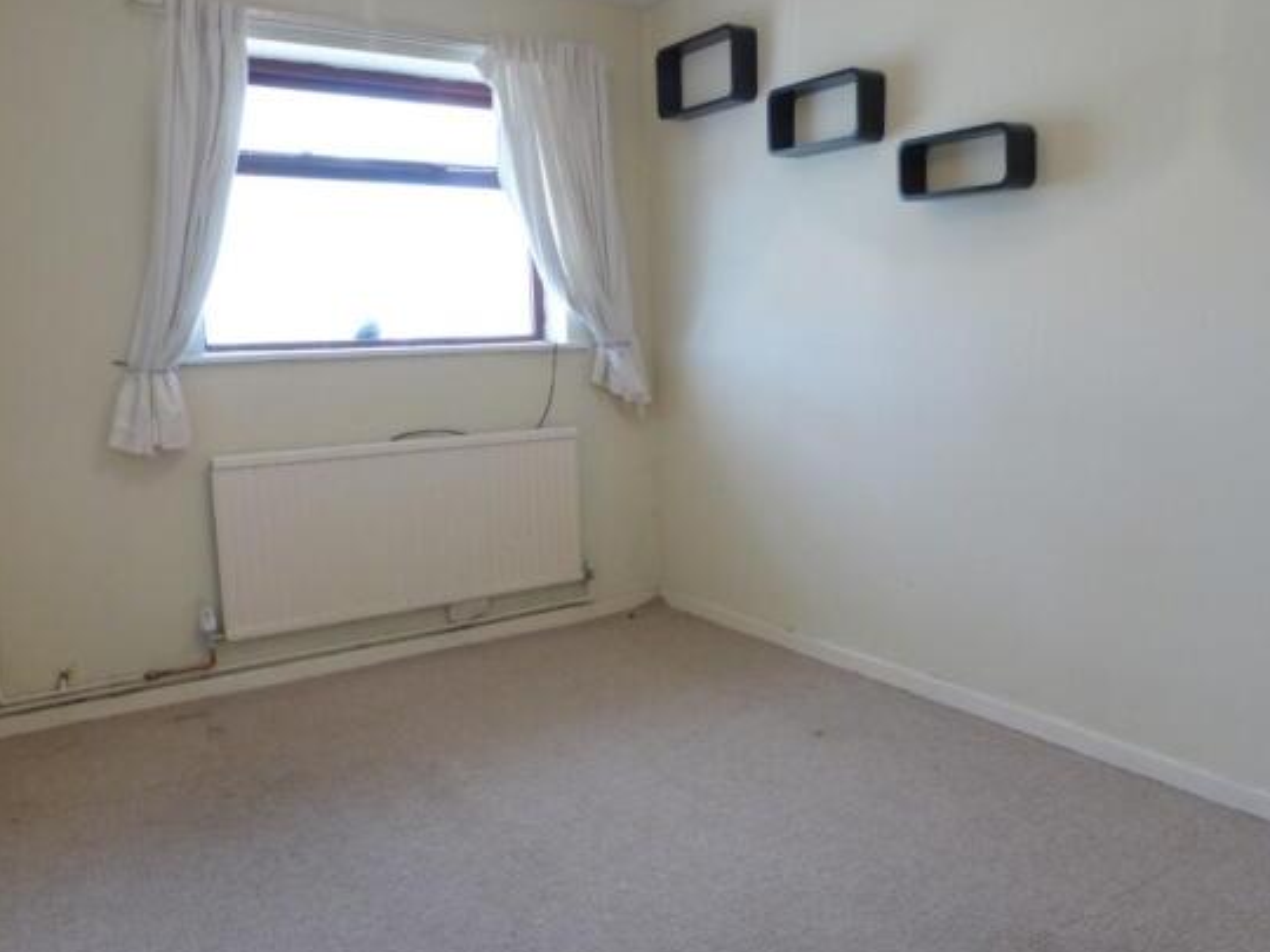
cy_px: 467
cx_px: 641
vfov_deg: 51.4
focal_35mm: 27
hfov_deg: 65.3
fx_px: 991
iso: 400
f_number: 4
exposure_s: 1/30
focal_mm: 4.5
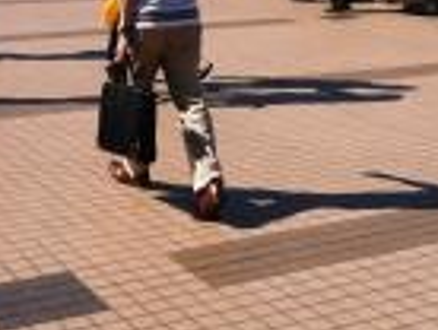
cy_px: -168
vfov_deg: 16.6
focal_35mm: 81
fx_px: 1027
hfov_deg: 24.1
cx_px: 219
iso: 100
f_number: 5
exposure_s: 1/800
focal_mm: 4.4
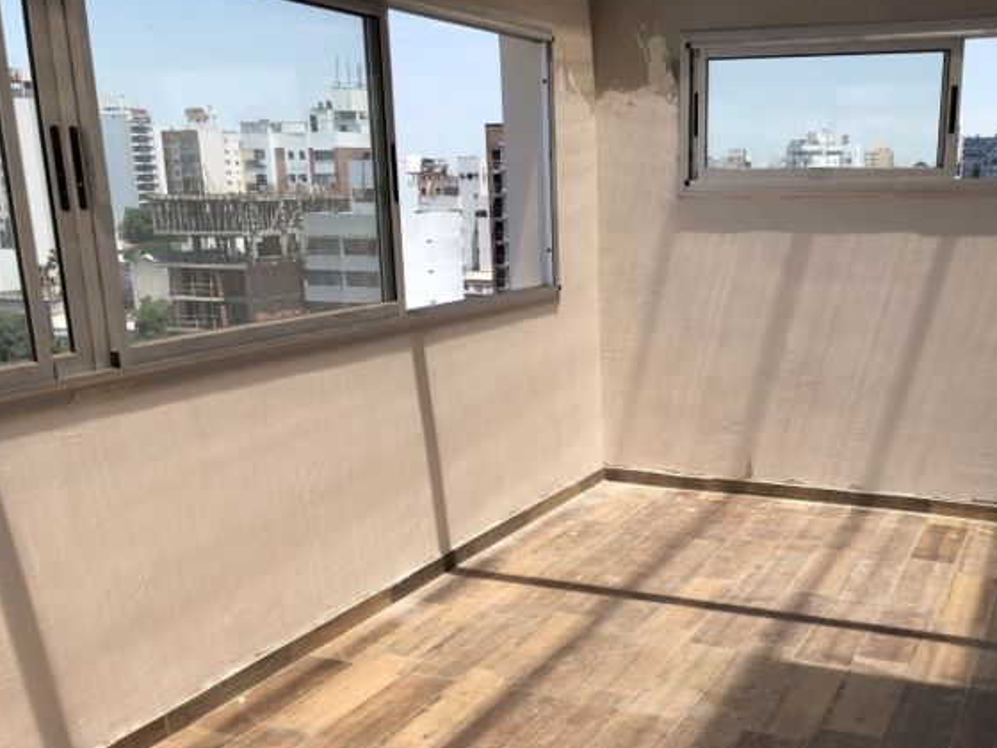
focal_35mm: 40
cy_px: 511
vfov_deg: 35.5
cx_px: 666
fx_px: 1152
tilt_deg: -14.4
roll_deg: +1.7
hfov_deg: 46.1
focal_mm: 4
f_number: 1.8
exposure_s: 1/1656
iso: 20
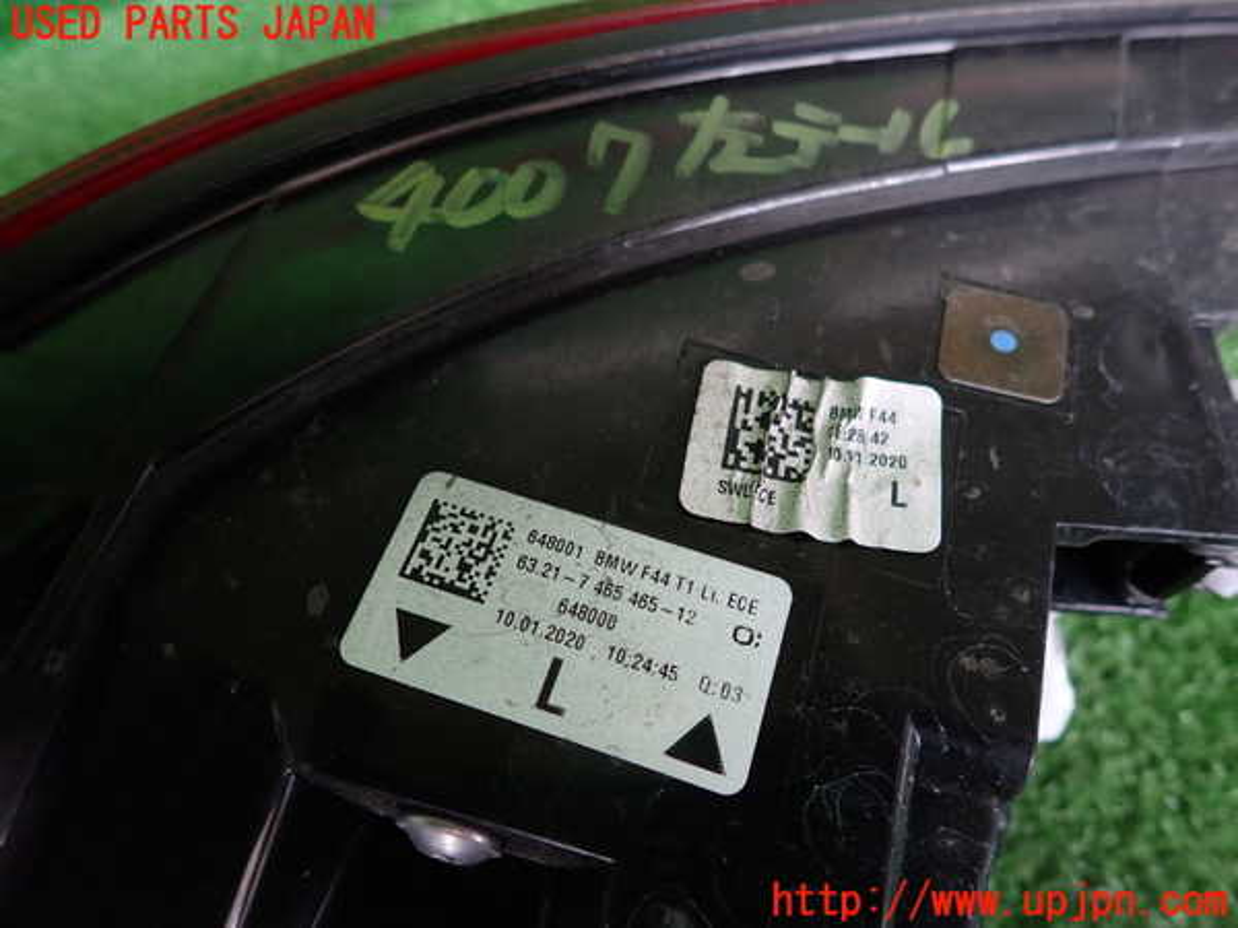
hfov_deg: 69.4
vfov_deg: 54.9
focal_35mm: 25
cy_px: 464
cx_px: 619
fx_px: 894
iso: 200
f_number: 2
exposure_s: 1/50
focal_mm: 4.5
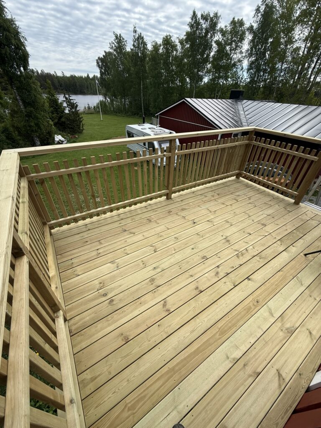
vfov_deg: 102.1
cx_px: 160
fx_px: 173
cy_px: 214
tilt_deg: -34.6
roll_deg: -1.8
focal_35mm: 14
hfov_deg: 85.7
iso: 50
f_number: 2.2
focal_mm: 2.22
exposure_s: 1/1656
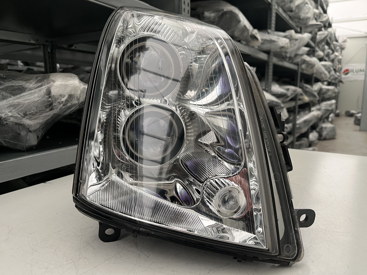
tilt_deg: -10.3
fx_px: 276
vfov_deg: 53.1
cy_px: 138
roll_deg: +0.1
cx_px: 184
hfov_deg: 67.3
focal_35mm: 26
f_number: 1.6
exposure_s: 1/69
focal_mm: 5.1
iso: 125
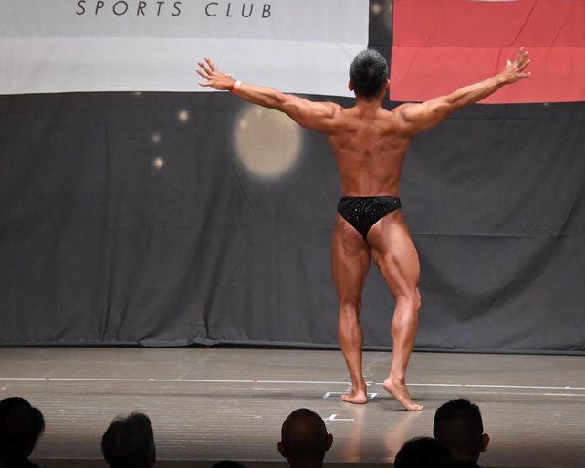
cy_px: 234
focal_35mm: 212
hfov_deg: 9.1
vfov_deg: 7.3
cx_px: 347
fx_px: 3671
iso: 6400
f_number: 5.6
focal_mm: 125
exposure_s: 1/400
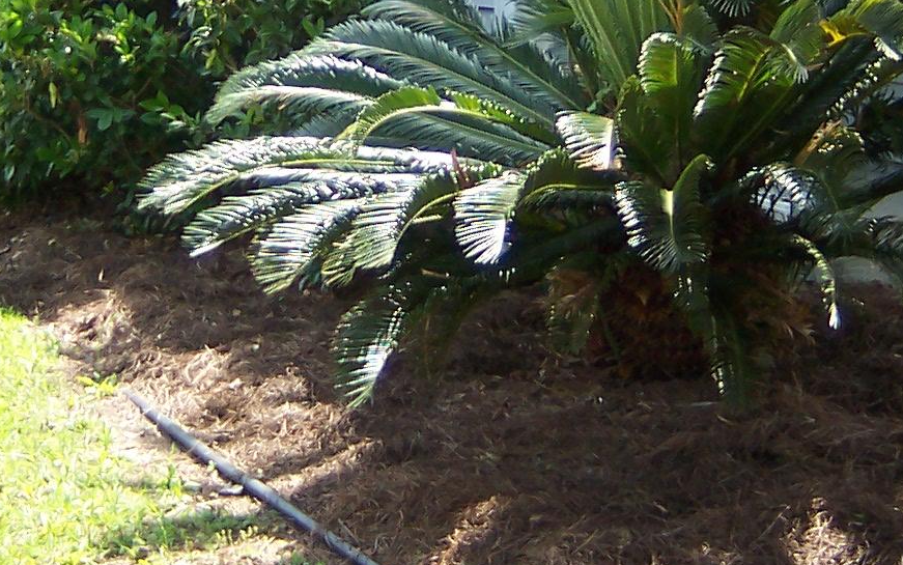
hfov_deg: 23.3
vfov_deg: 14.0
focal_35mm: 89
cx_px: 453
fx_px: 2191
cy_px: -207
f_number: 2.2
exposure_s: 1/350
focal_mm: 5.6
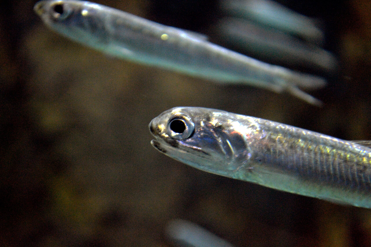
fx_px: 850
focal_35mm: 82
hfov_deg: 24.6
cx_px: 186
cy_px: 124
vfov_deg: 16.6
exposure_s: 1/50
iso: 3200
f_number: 5.6
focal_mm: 55
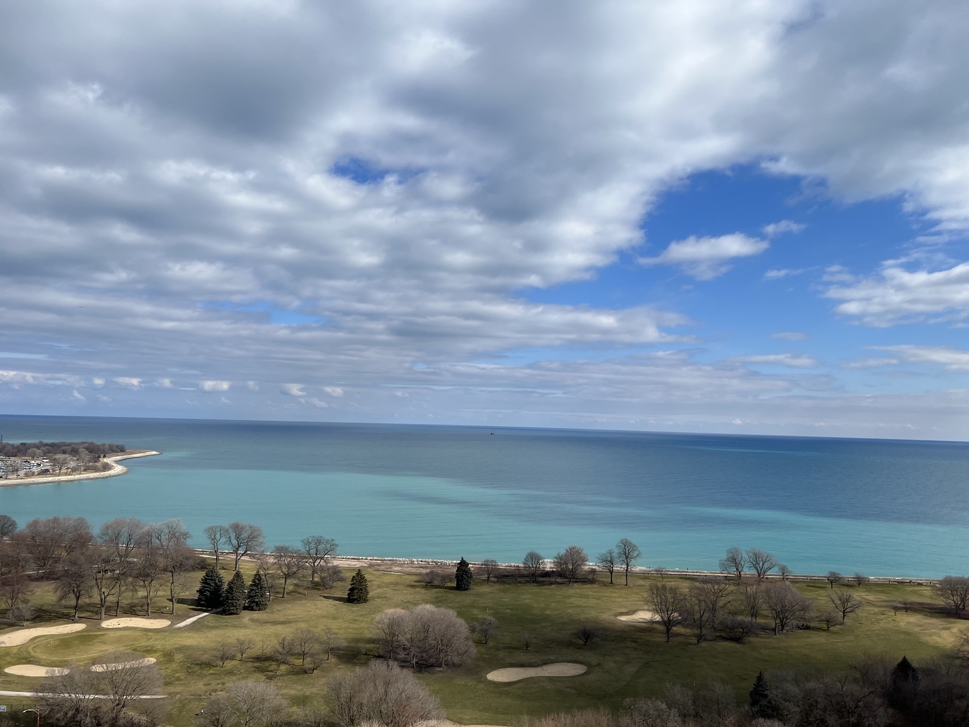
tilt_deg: +4.0
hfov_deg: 67.3
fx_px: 728
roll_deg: -1.8
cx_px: 484
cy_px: 364
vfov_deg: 53.1
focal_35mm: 26
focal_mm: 5.7
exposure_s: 1/7463
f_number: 1.5
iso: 50
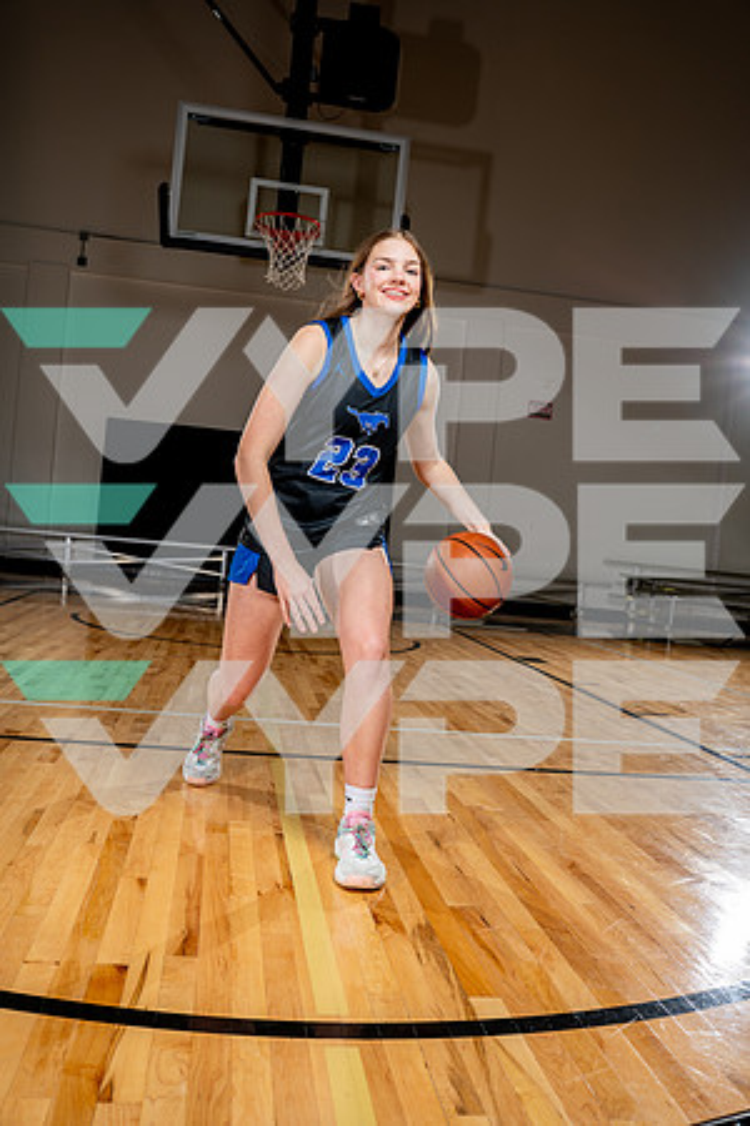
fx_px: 1000
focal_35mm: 32
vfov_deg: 58.7
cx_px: 375
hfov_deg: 41.1
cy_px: 563
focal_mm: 32
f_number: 5.6
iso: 200
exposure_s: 1/250
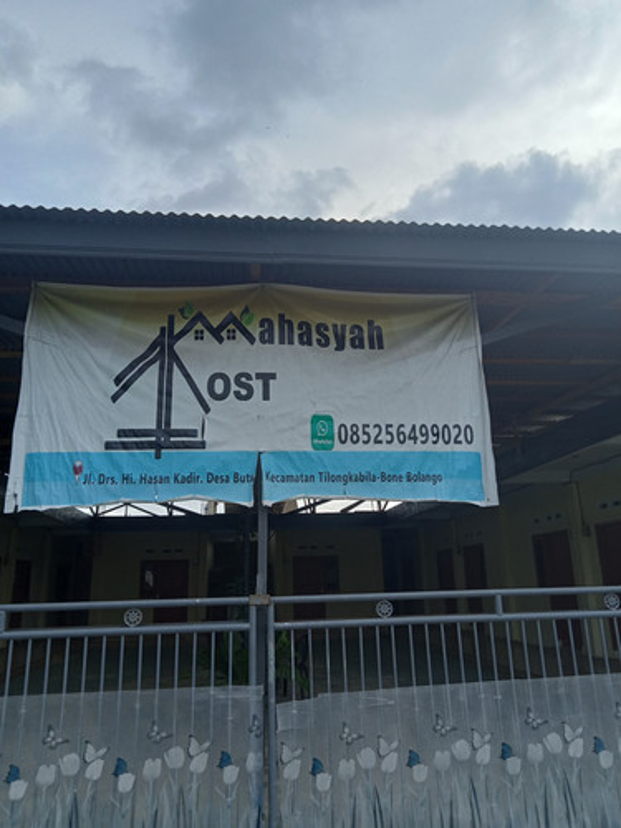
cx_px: 310
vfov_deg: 63.4
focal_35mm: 28
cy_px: 414
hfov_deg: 49.7
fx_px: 670
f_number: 2.2
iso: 100
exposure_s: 1/501
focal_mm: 3.65
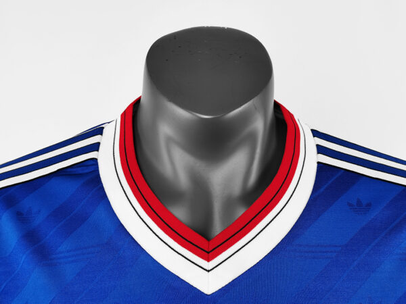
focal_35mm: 33
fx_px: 387
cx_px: 203
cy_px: 152
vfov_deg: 42.9
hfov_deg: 55.4
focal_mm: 5.58
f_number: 1.8
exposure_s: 1/50
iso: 125
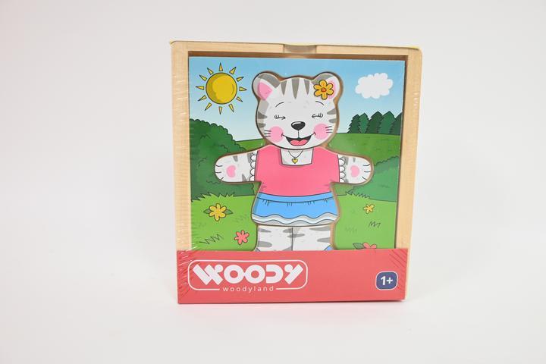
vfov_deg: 39.1
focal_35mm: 34
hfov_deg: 56.1
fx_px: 512
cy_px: 182
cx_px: 273
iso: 400
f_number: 4
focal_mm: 22.5
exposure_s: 1/200
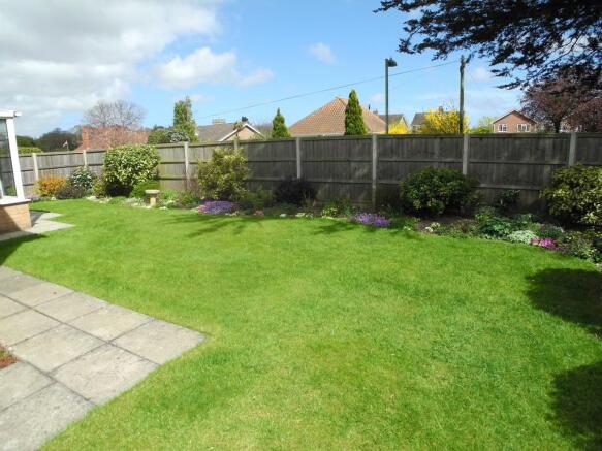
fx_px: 487
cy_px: 226
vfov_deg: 49.7
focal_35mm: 28
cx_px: 301
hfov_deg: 63.5
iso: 100
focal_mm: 6
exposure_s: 1/940
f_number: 3.5
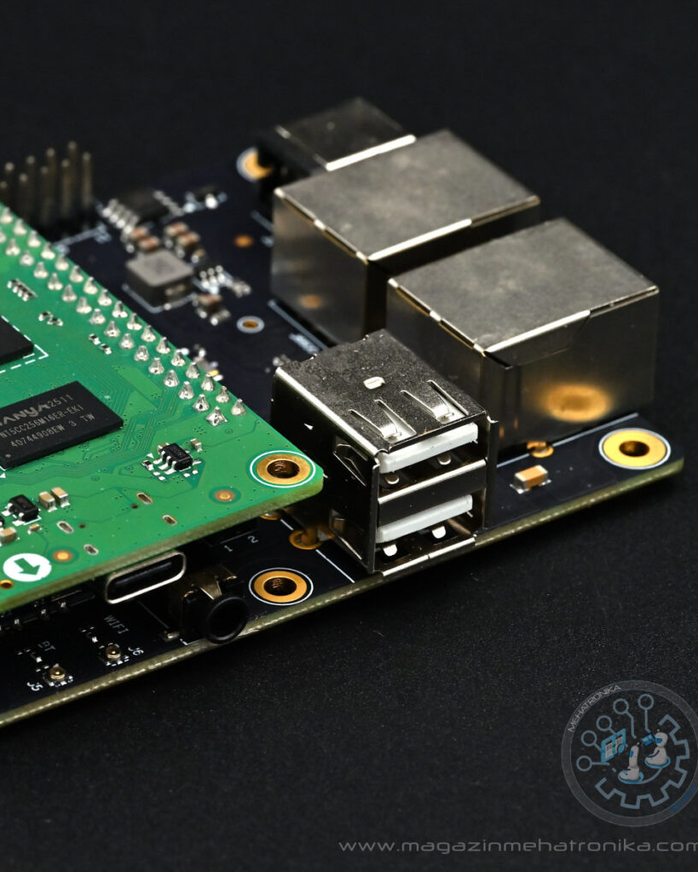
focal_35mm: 148
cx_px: 69
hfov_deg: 10.4
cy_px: 436
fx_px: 3820
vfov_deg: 13.0
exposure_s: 1/30
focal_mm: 105
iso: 800
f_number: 13
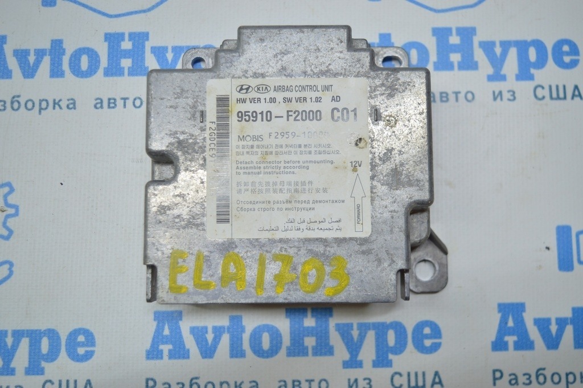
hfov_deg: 48.0
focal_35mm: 40
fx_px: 655
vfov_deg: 33.0
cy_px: 194
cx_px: 292
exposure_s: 1/100
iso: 400
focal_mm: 27
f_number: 4
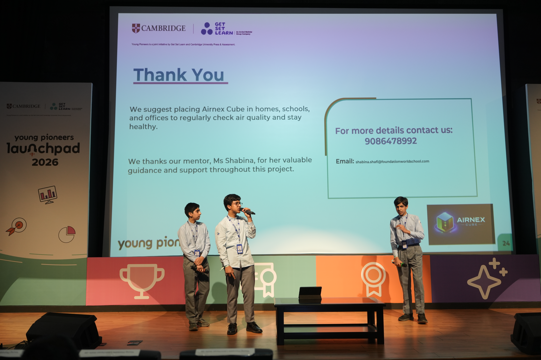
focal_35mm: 34
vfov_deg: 38.9
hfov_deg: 55.8
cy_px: 180
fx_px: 511
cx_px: 270
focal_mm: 34
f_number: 2
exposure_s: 1/250
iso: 1000
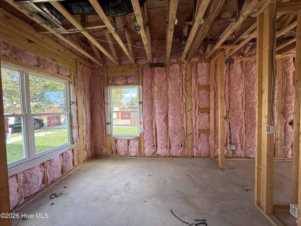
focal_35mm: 14
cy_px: 113
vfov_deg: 85.7
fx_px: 122
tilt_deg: -1.2
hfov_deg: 102.1
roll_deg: +1.0
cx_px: 150
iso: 100
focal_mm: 2.22
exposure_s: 1/99
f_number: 2.2
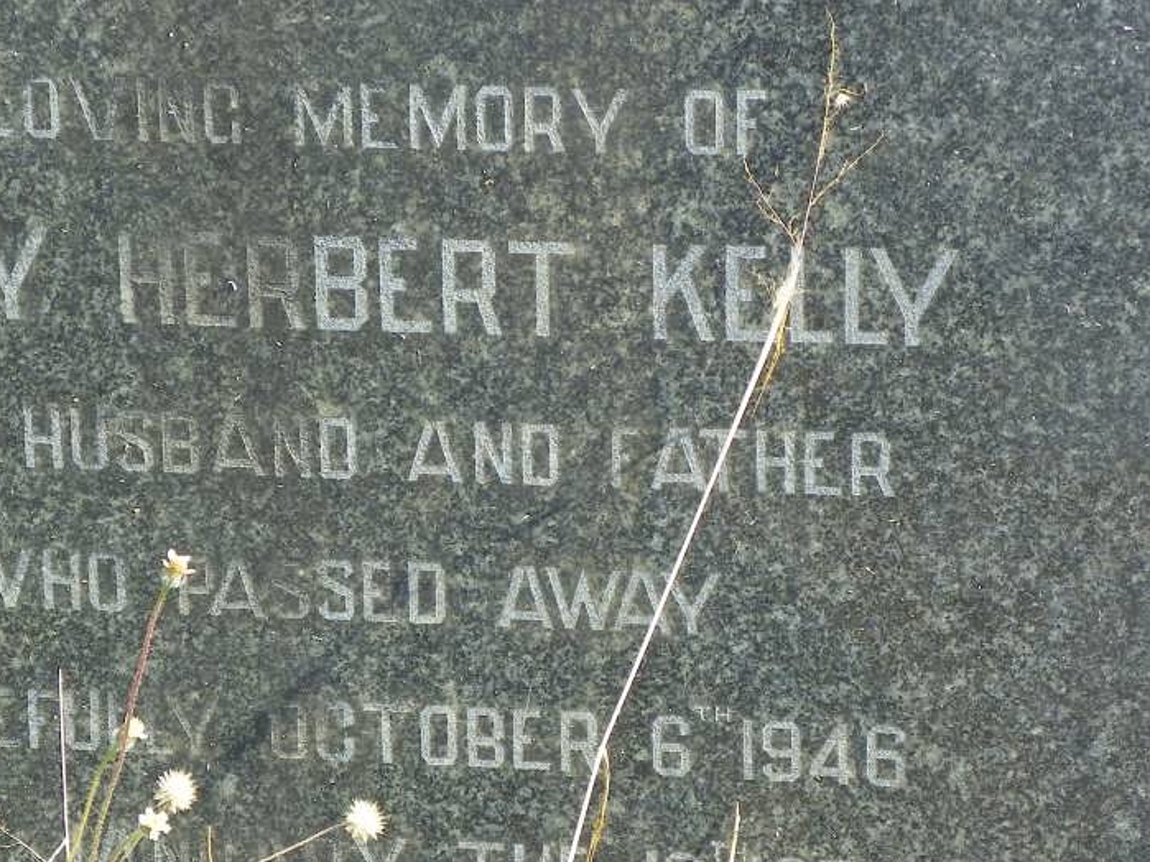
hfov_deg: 9.6
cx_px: 390
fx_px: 6842
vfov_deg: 7.2
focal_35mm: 206
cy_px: 607
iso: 64
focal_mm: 21.3
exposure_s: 1/125
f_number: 4
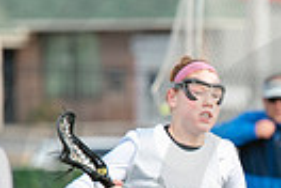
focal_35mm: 1346
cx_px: 393
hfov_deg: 1.5
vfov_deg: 1.0
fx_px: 10505
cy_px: 259
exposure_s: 1/1000
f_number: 4
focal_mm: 200
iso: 250
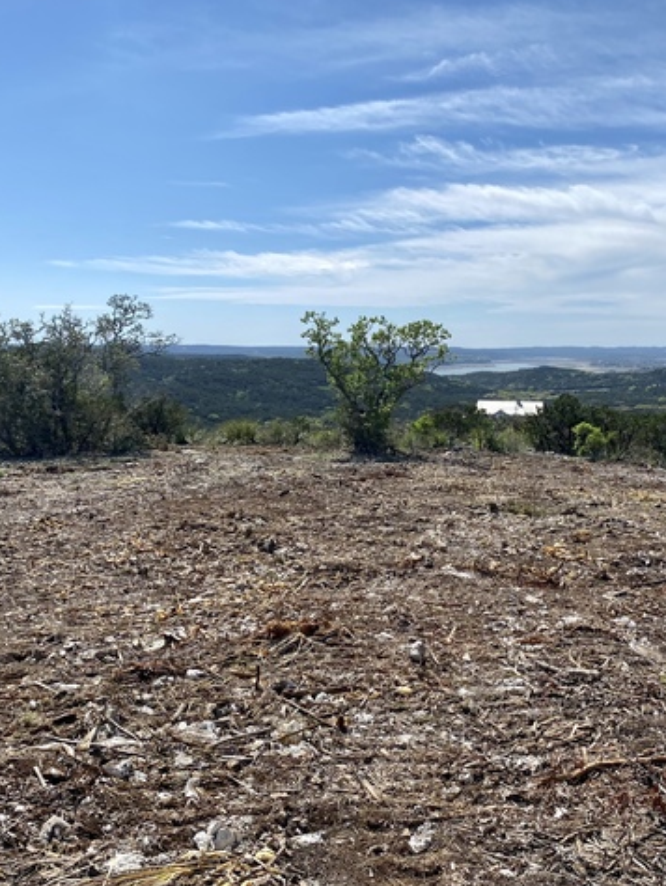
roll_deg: -0.2
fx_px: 897
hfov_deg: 40.7
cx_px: 375
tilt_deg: -5.0
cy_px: 442
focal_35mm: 35
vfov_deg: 52.6
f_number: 1.8
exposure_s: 1/4808
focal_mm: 4.25
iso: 32
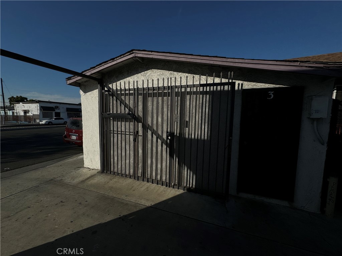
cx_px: 171
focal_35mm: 14
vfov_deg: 85.7
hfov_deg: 102.1
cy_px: 128
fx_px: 138
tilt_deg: -3.7
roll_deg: +0.2
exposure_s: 1/5263
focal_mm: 2.22
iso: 32
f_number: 2.2
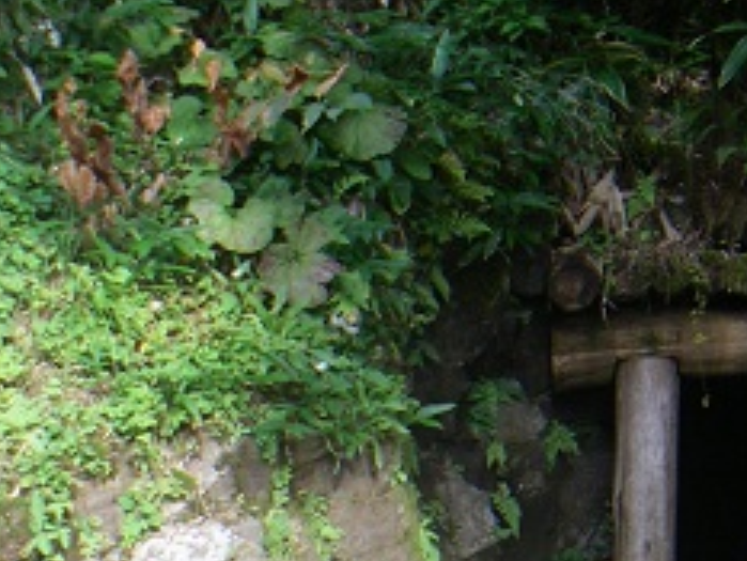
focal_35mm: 100
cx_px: 431
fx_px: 2159
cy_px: 555
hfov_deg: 19.6
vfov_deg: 14.6
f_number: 3.3
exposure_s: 1/100
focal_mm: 6.3
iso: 64
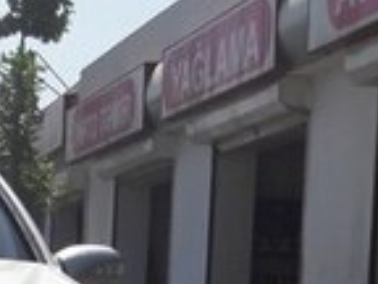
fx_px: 1398
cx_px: -213
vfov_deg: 11.1
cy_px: 438
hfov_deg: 14.3
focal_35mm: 128
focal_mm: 3.7
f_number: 1.9
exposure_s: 1/2747
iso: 40
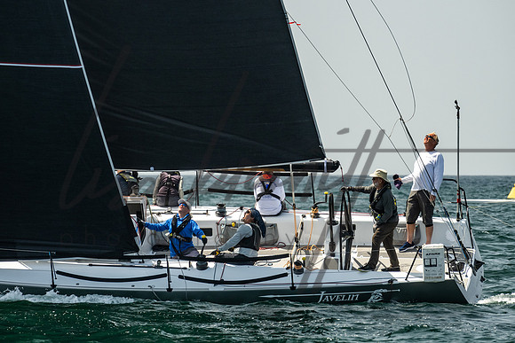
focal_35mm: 303
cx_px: 278
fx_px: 4336
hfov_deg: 6.8
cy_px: 132
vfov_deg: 4.5
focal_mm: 200
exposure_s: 1/640
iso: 320
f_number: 6.3
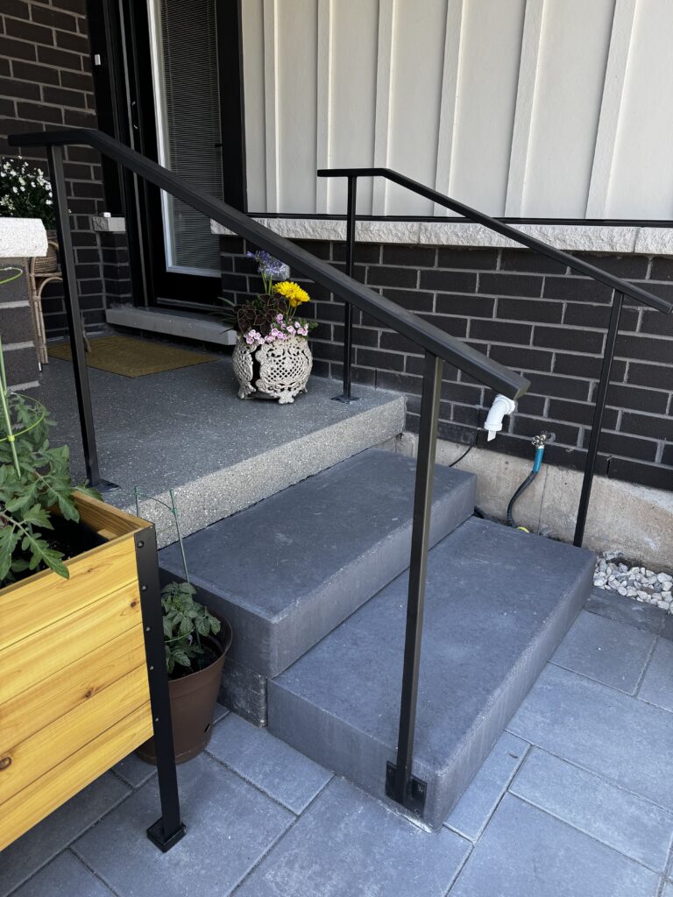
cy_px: 448
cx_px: 336
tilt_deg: -20.0
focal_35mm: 24
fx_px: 622
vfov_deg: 71.6
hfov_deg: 56.8
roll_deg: -1.7
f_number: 1.78
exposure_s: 1/350
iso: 80
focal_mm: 6.76
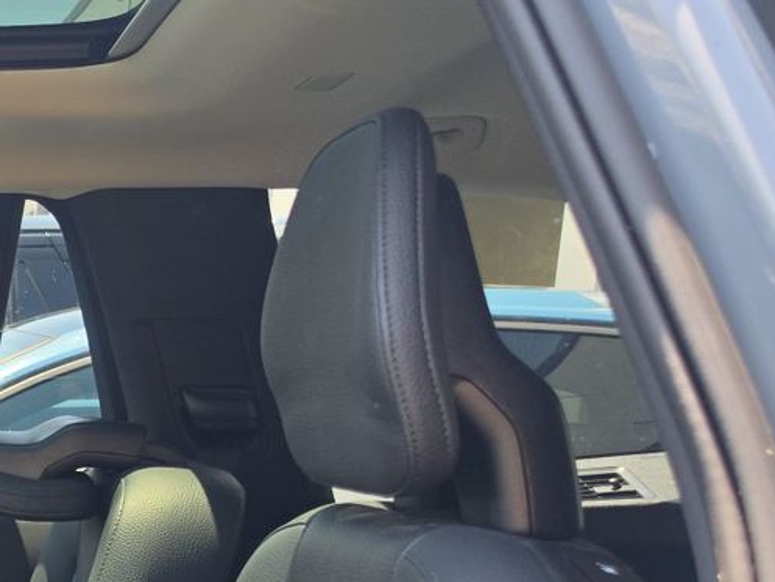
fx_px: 1657
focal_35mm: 74
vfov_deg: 19.1
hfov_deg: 21.8
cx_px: -399
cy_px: 637
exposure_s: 1/119
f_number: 1.4
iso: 12
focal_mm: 6.5
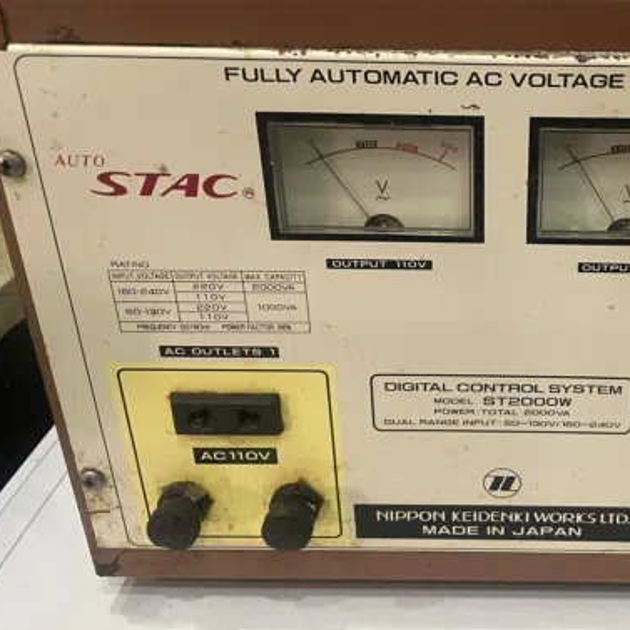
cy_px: 254
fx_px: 803
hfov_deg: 40.9
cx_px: 511
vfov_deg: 42.6
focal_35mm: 39
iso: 400
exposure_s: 1/33
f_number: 1.6
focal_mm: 4.2
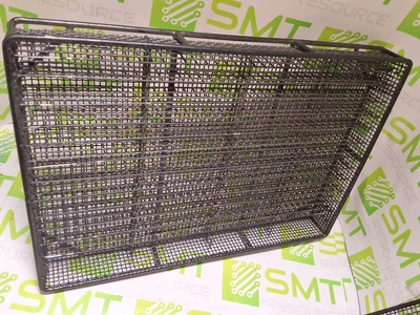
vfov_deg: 49.7
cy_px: 158
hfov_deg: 63.4
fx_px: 340
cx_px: 210
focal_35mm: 28
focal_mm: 2.91
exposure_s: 1/120
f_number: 1.9
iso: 50
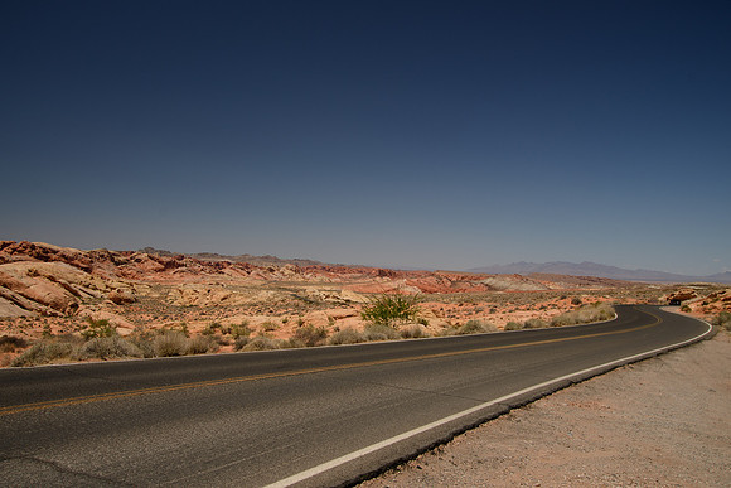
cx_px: 366
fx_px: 548
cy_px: 244
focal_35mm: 27
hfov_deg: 67.4
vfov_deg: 48.0
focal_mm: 18
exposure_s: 1/250
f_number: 8
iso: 100
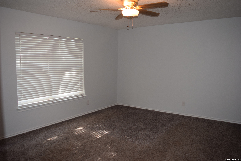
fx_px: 181
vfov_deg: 47.9
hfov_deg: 67.4
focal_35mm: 27
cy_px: 80
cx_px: 120
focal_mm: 18
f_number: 4.5
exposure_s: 1/80
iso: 800
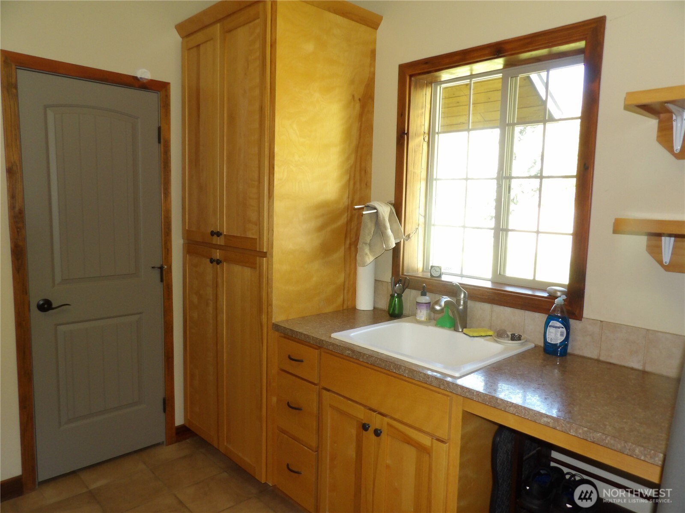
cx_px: 342
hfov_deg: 71.6
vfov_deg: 56.8
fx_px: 475
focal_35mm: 24
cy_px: 256
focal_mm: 4.3
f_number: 3.2
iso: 200
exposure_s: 1/33
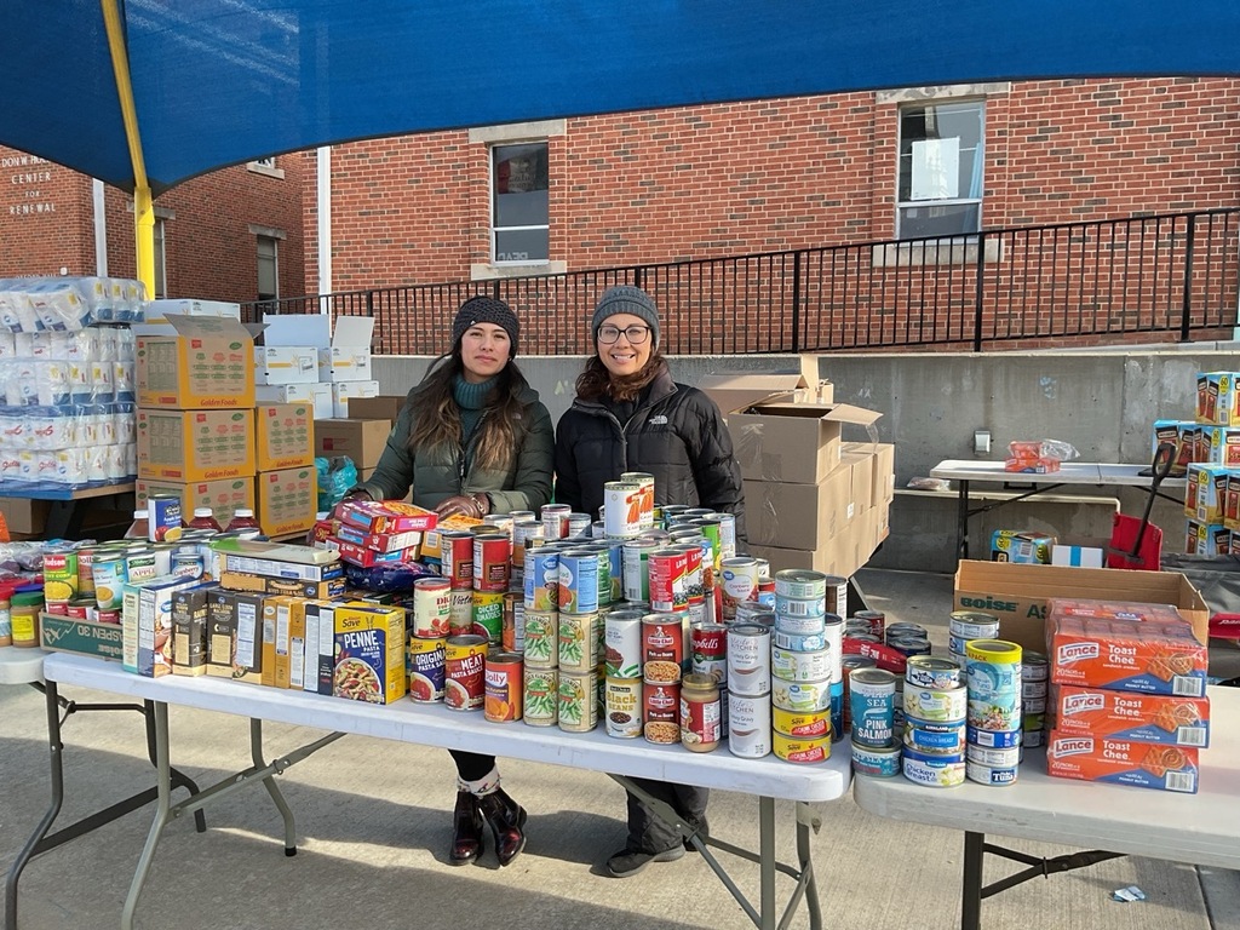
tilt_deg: -6.1
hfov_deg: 61.7
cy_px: 465
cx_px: 620
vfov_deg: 48.2
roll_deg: +0.1
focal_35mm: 29
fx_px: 1039
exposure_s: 1/545
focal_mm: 3
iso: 16
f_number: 1.8
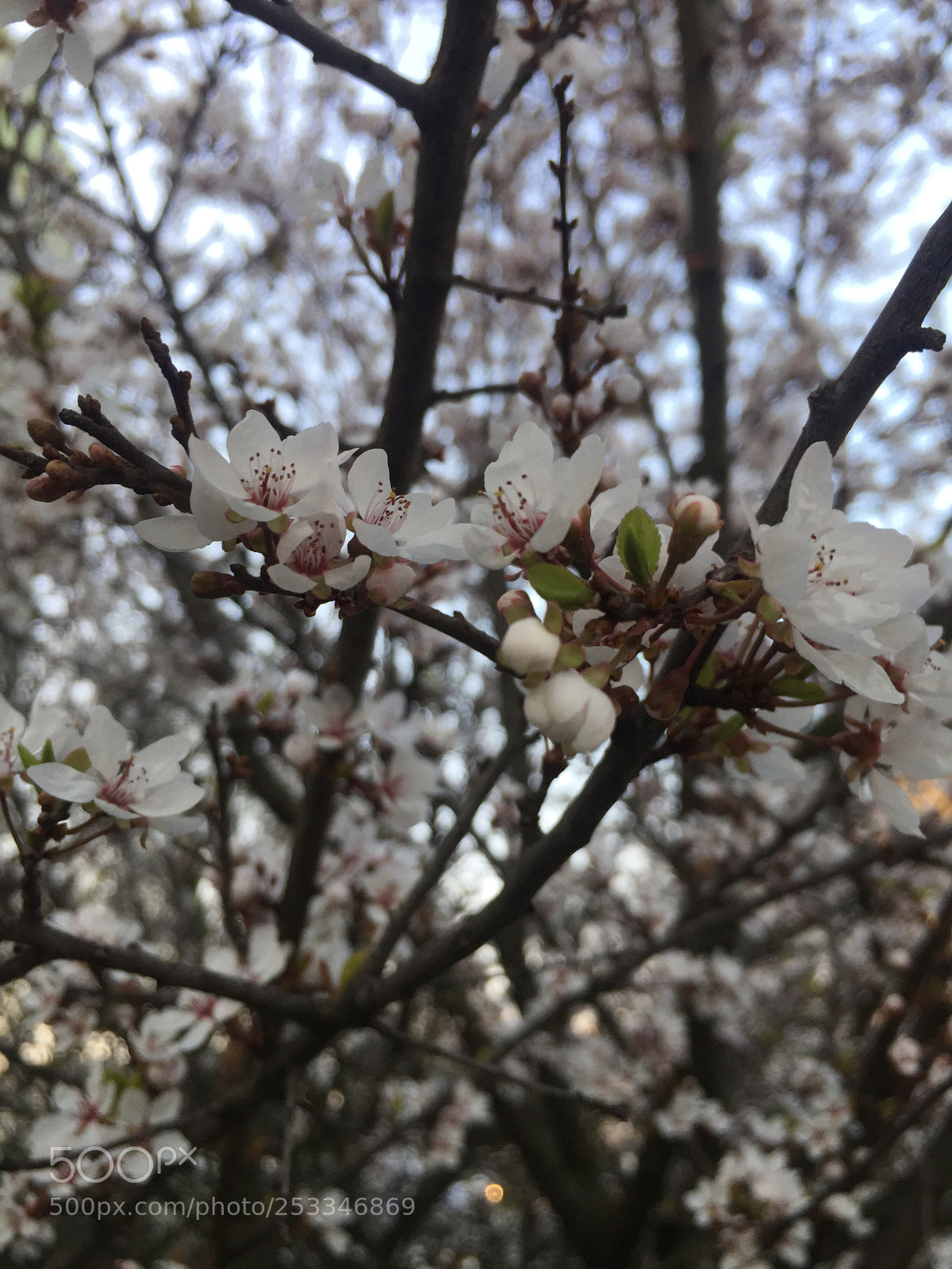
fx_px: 1063
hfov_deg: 48.2
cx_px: 476
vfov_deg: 61.7
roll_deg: +2.5
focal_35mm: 29
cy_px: 634
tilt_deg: +27.7
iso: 50
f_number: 2.2
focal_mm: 4.15
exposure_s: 1/100
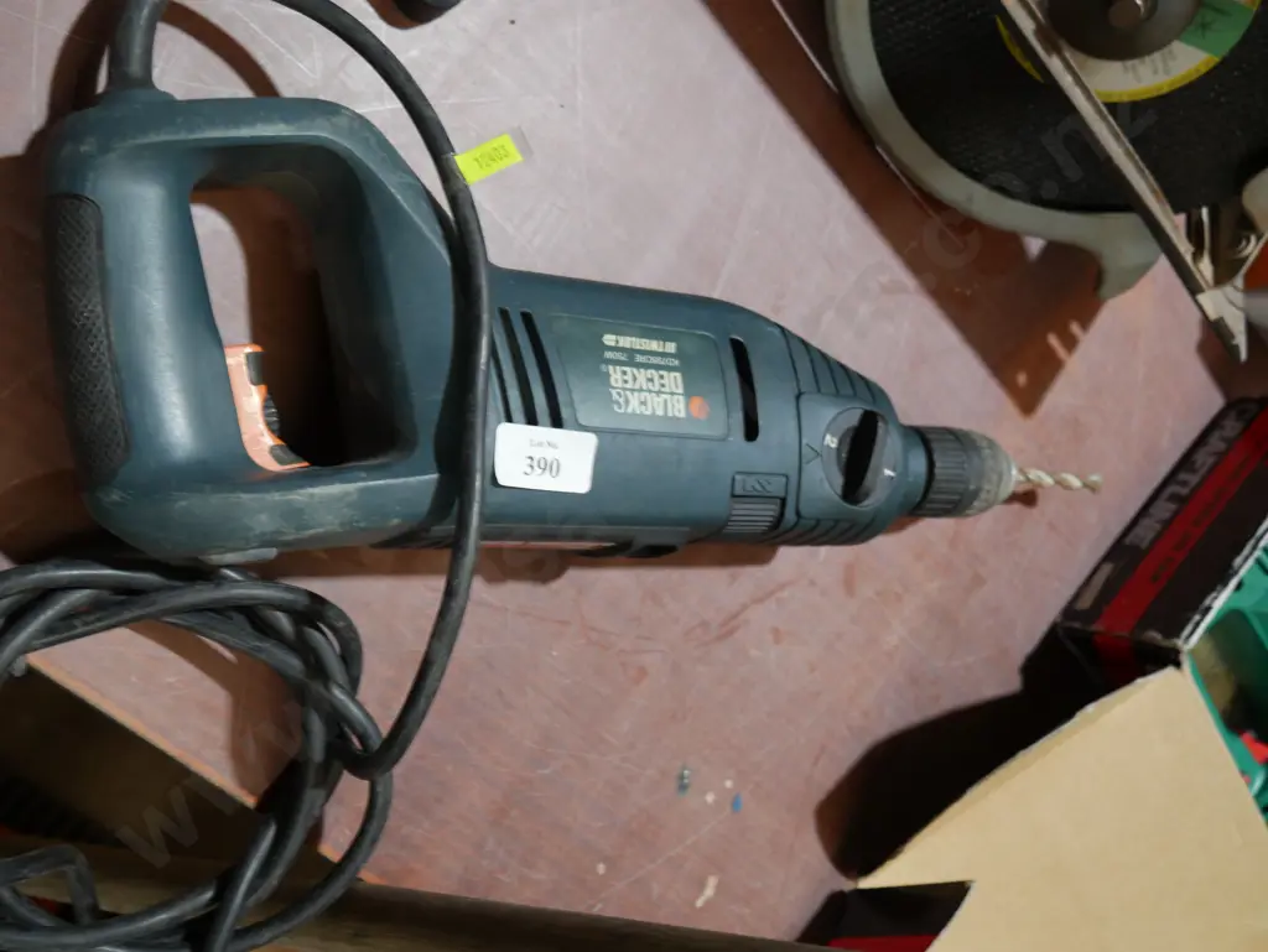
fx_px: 1246
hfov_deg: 53.9
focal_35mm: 34
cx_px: 634
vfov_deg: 41.8
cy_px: 476
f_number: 4
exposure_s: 1/60
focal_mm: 17
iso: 400
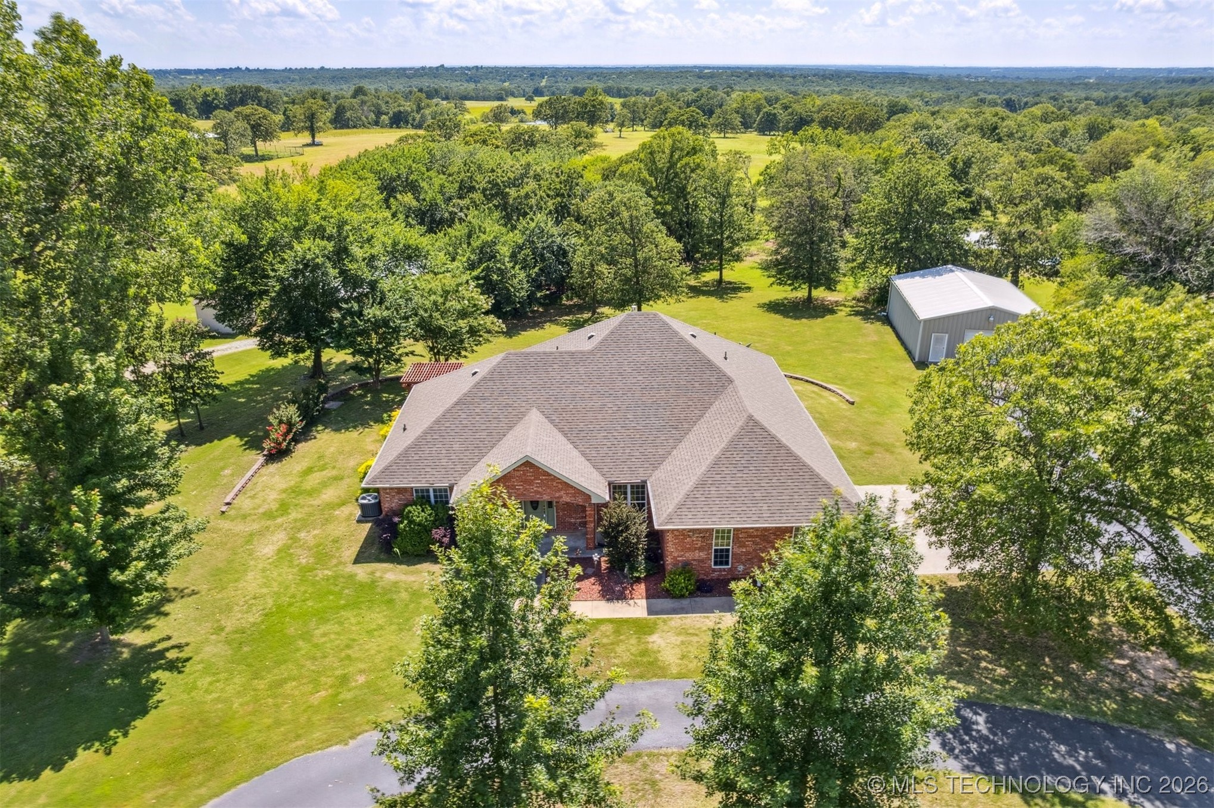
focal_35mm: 22
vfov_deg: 57.2
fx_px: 741
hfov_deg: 78.6
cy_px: 404
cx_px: 607
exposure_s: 1/1250
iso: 100
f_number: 2.8
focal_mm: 8.38
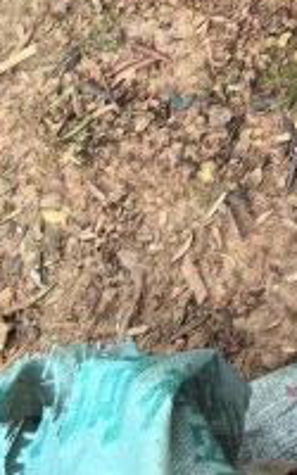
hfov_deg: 7.6
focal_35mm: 153
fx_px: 1981
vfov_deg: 11.7
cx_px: 858
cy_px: -593
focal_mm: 5.72
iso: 160
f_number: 2
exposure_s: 1/100
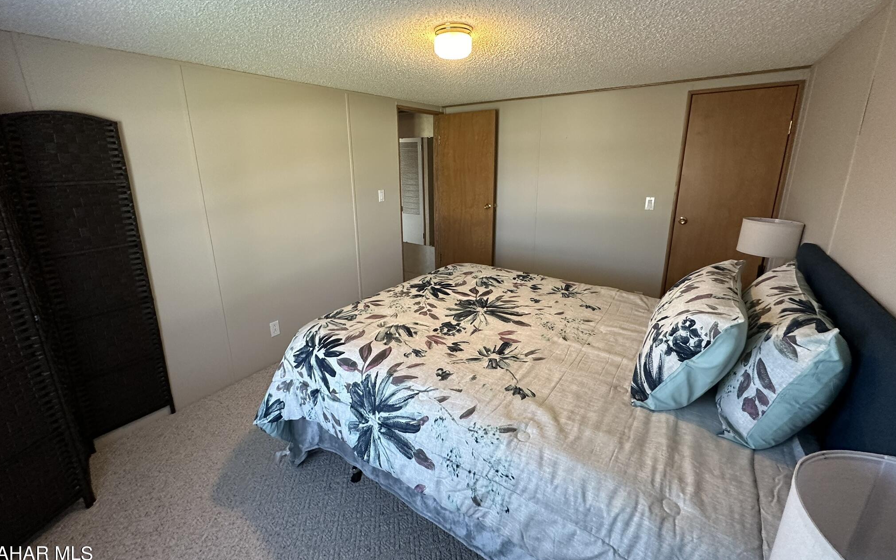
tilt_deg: -12.3
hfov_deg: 101.5
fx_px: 366
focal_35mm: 15
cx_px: 446
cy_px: 245
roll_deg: +0.2
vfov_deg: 74.5
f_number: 2.2
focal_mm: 2.22
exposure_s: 1/60
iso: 320
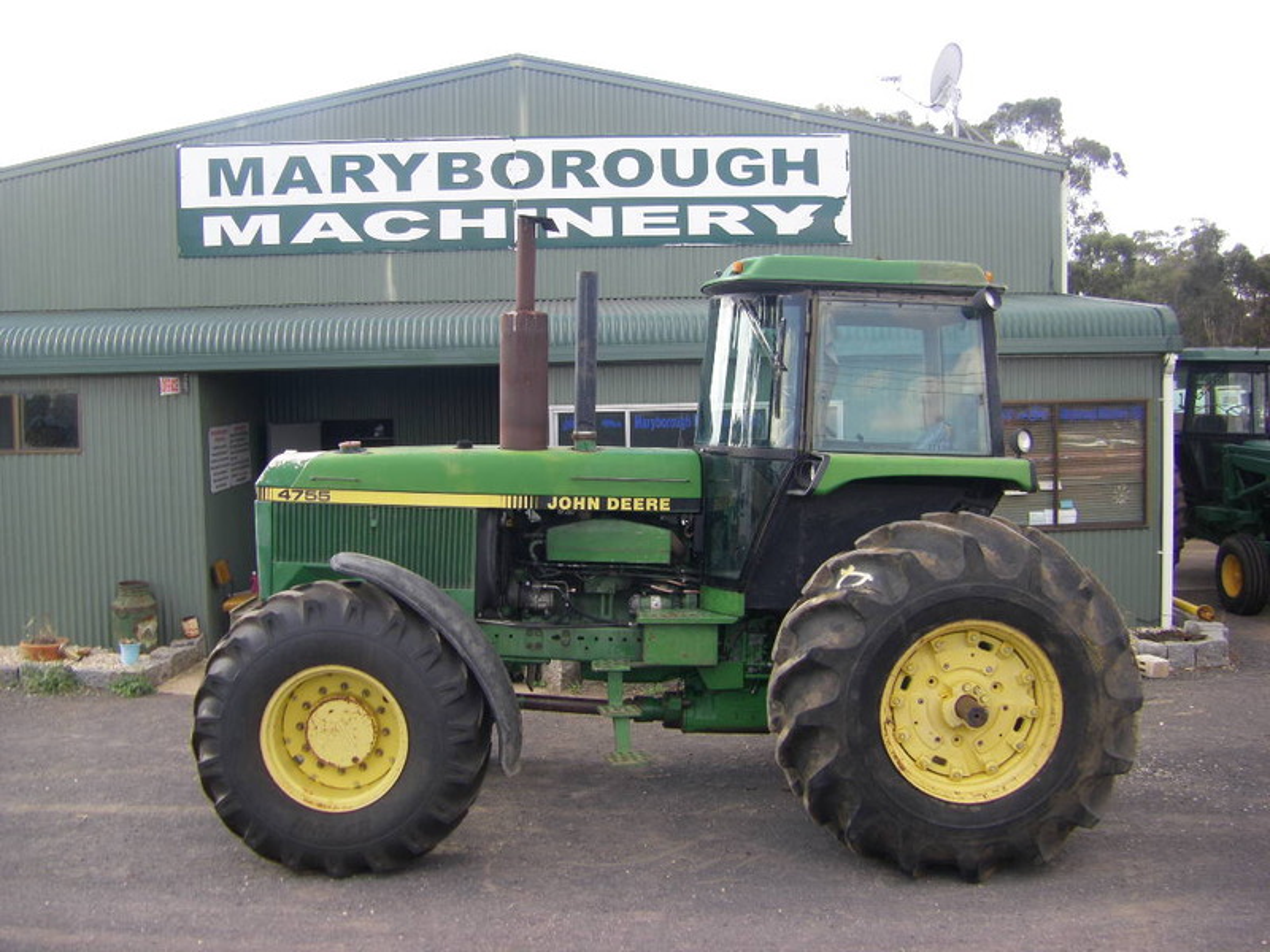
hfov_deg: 49.0
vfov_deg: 37.7
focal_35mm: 38
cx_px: 635
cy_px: 476
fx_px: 1394
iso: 64
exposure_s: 1/100
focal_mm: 6.3
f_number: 3.5
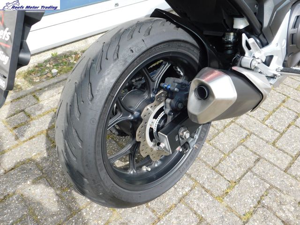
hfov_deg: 60.0
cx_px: 150
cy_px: 112
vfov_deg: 46.8
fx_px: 260
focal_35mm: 30
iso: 125
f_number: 3.2
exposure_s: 1/400
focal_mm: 5.3
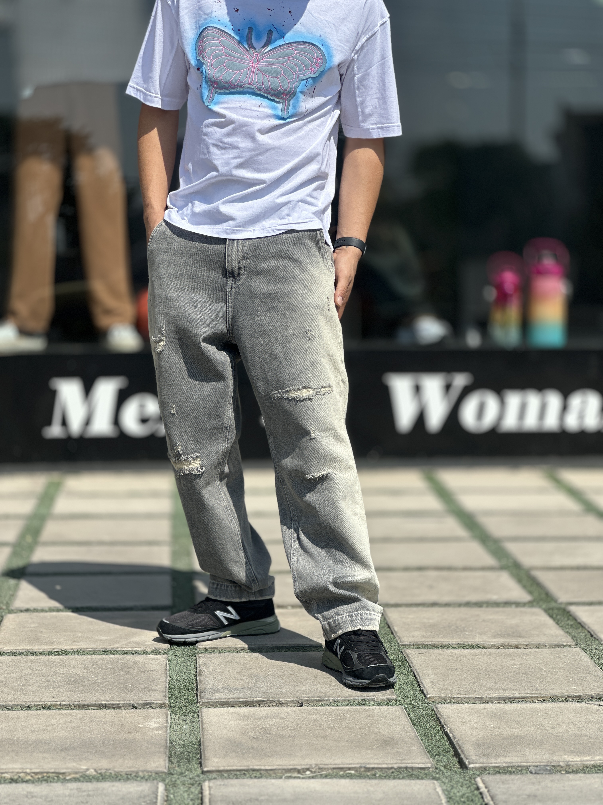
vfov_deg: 25.3
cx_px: 302
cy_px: 402
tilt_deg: -4.1
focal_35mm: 77
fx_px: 1788
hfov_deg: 19.1
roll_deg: +0.2
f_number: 2.8
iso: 32
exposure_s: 1/1107
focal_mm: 9
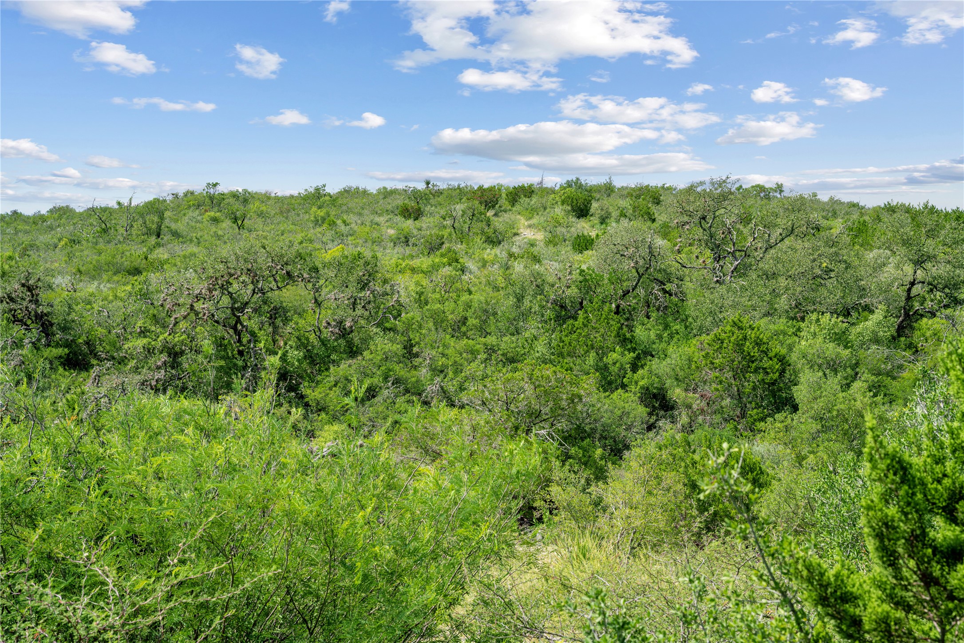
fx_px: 1687
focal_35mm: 63
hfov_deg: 31.9
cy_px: 322
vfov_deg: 21.6
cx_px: 482
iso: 64
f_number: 11
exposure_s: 1/60
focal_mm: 63
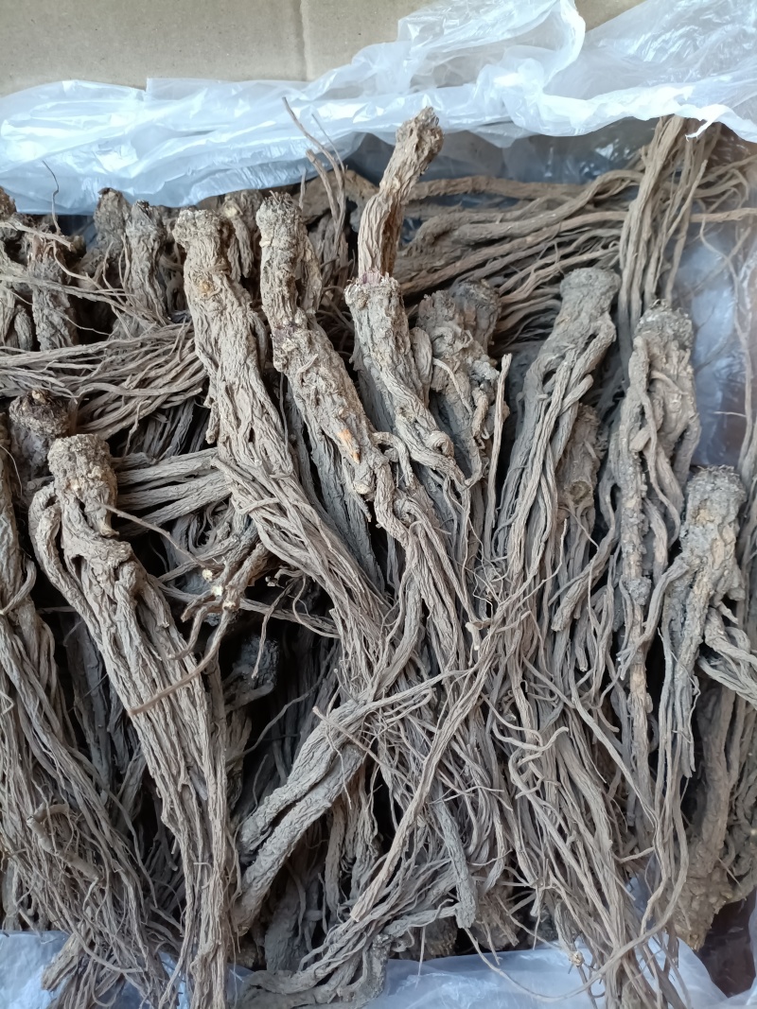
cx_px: 378
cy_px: 504
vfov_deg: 67.3
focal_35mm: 26
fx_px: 758
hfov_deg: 53.1
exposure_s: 1/60
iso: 477
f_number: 1.8
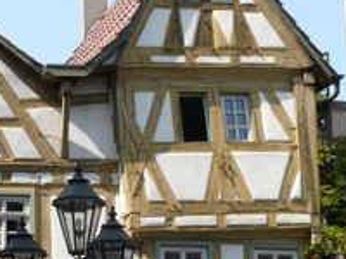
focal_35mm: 112
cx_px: -22
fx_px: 1119
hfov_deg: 17.1
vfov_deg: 13.1
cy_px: 226
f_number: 5.6
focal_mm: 7.5
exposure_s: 1/250
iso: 100
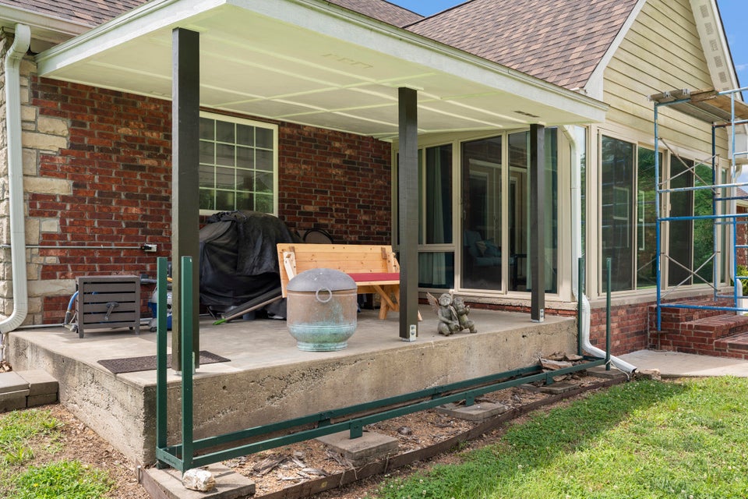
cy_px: 250
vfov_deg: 46.4
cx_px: 374
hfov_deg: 65.5
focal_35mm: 28
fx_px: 582
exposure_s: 1/100
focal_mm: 28
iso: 200
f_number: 8
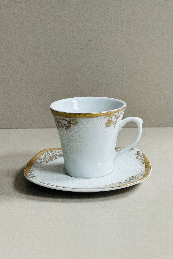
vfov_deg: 25.1
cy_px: 131
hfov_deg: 16.9
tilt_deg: -15.4
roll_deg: +0.0
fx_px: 584
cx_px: 89
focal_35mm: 81
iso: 200
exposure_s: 1/100
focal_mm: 9
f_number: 2.8
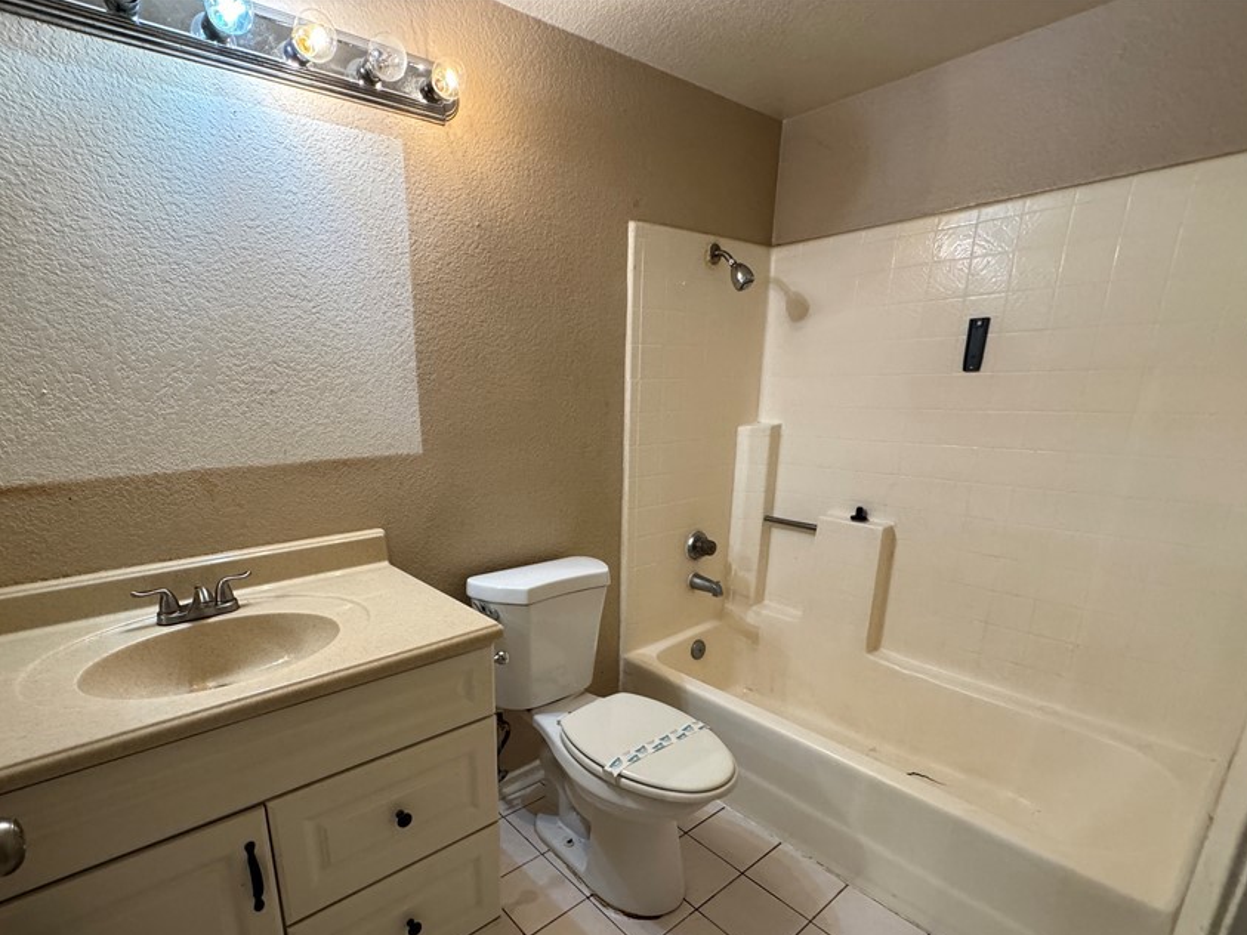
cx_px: 533
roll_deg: +0.7
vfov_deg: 73.8
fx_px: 612
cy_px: 565
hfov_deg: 90.4
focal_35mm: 17
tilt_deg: -16.6
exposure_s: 1/60
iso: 320
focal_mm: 2.22
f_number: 2.2
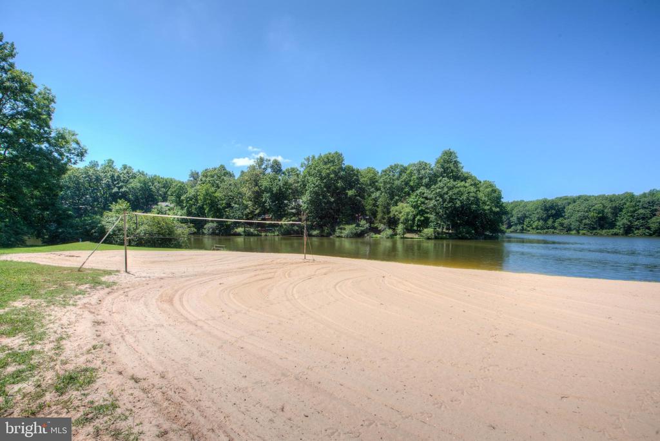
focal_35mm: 14
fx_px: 257
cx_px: 330
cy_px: 220
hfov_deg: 104.2
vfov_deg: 81.3
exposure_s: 1/640
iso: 200
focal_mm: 14
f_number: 11
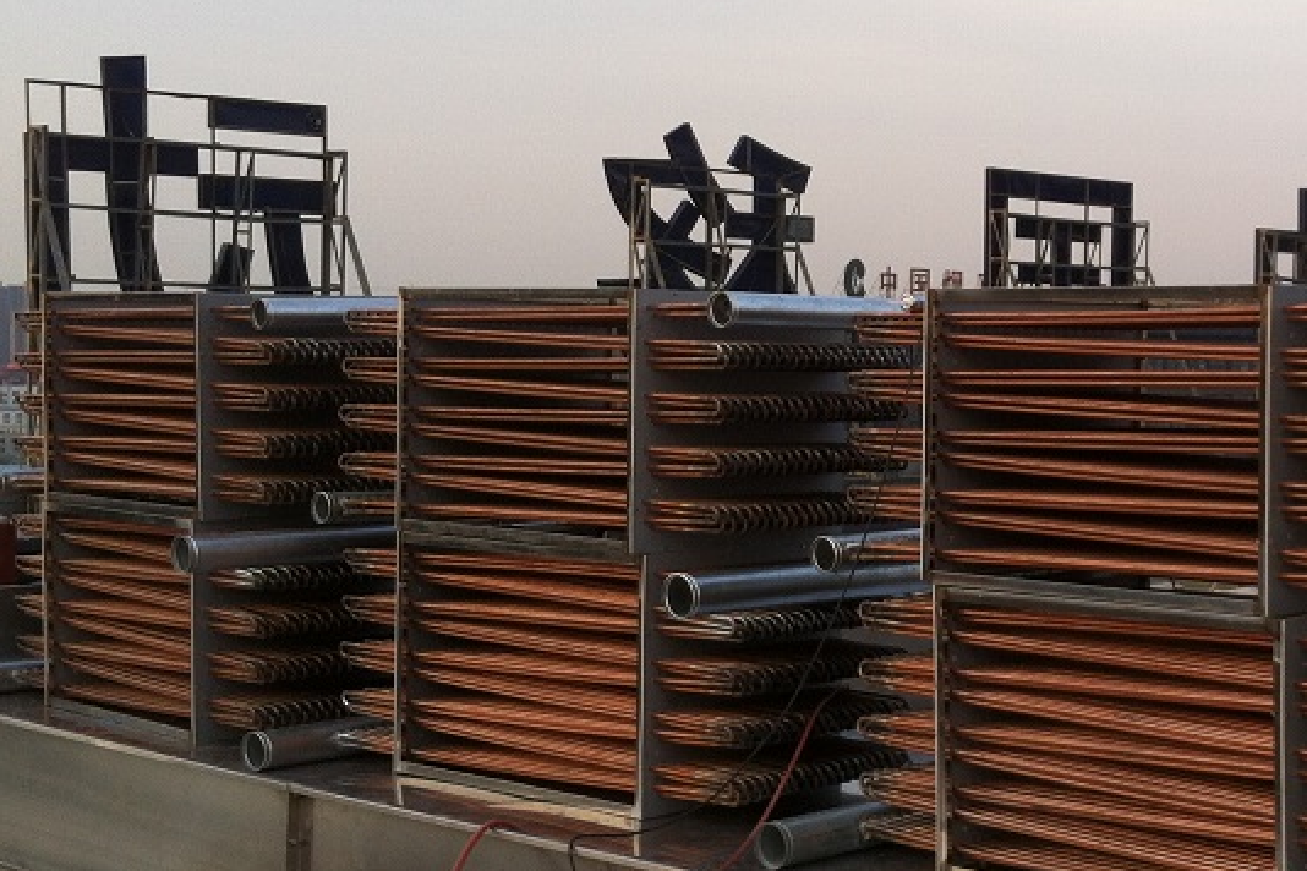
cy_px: 421
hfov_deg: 29.1
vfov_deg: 20.0
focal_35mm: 68
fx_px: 2469
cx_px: 1023
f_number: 2.8
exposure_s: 1/138
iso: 80
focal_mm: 3.85
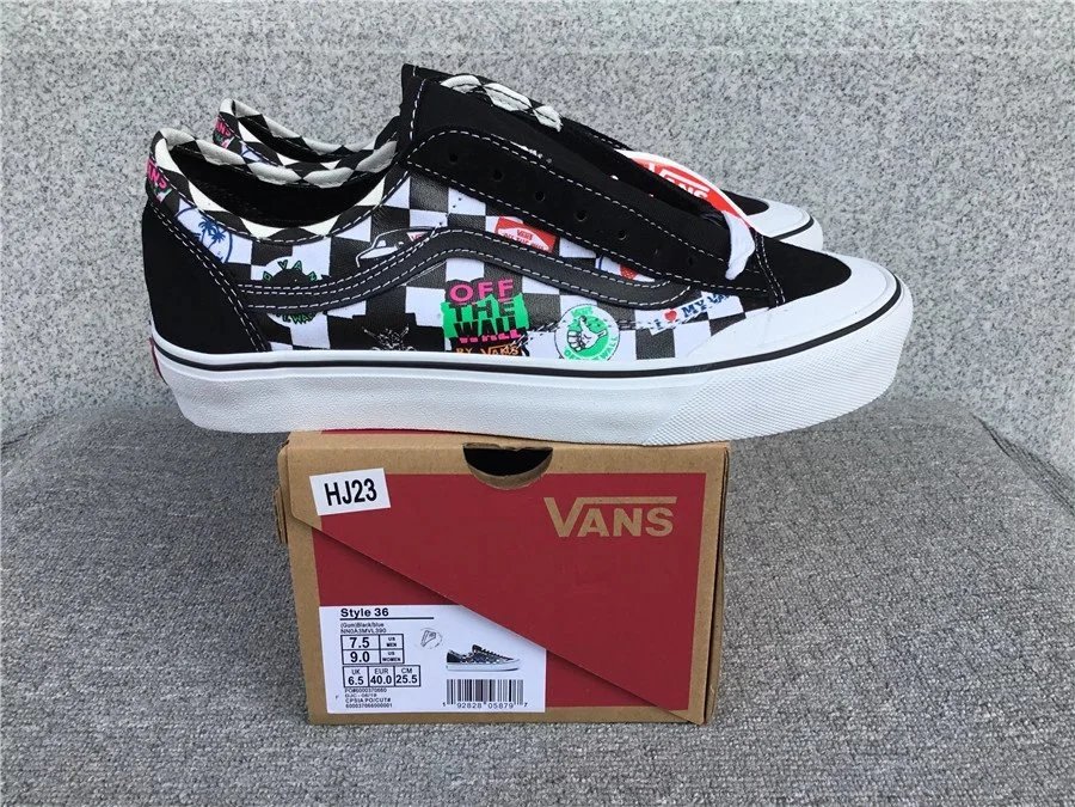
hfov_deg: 58.4
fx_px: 963
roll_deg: +0.0
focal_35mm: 31
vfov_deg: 45.4
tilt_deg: -22.7
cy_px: 404
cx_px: 538
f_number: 2.4
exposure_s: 1/328
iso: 25
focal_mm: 3.3
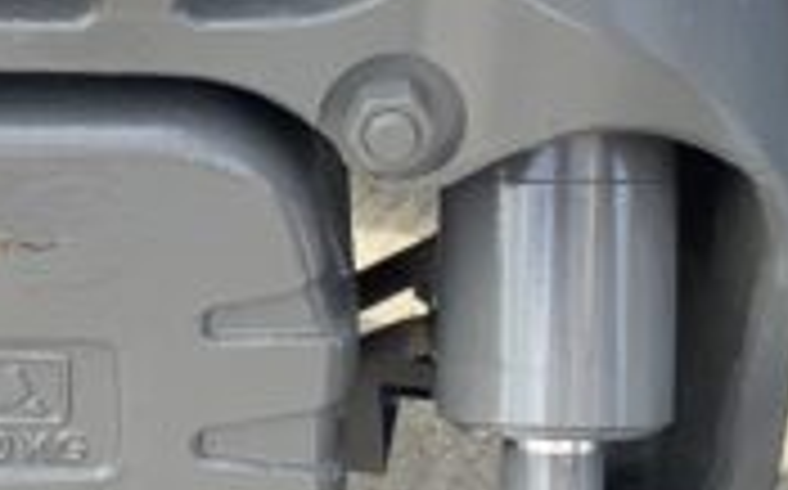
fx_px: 3862
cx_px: 122
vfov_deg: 7.3
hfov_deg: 11.6
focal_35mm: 180
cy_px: 171
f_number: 1.8
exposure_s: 1/156
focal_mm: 3
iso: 16
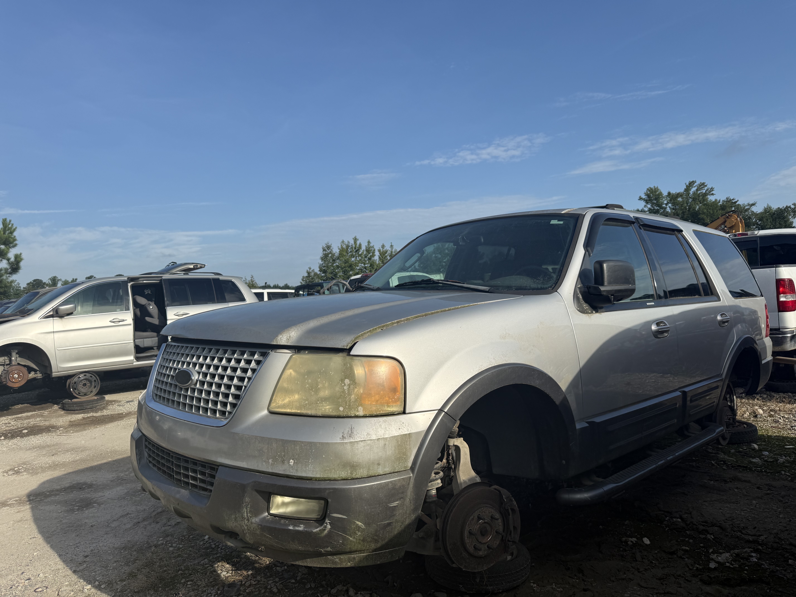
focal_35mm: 24
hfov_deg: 71.6
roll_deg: +3.7
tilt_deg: +0.3
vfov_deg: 56.8
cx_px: 398
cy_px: 298
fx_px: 552
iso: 80
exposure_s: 1/4673
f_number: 1.78
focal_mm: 6.76
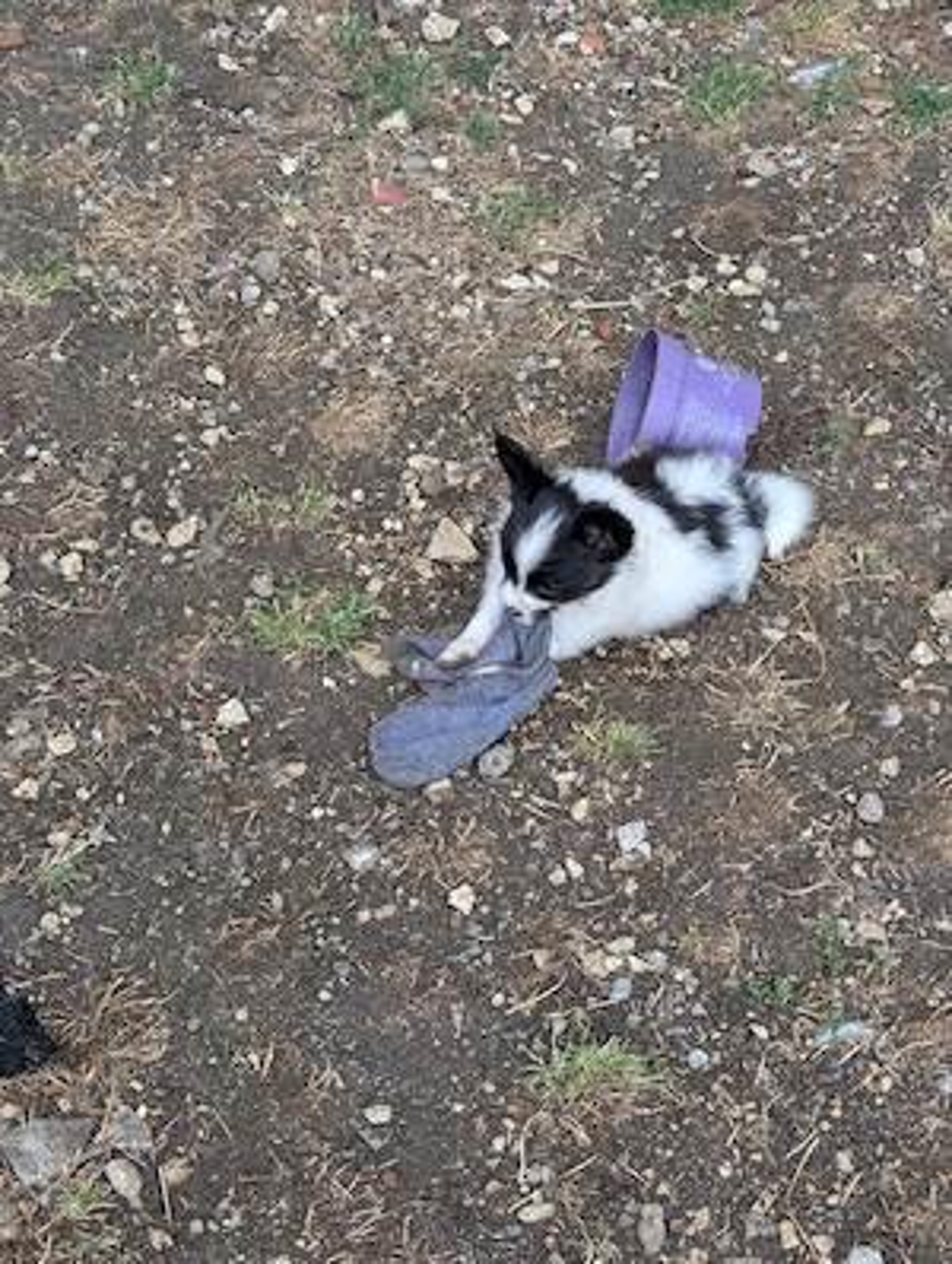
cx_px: 476
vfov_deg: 38.8
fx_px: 1791
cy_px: 632
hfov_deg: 29.8
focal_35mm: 49
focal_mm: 6.9
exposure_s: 1/212
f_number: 1.68
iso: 20
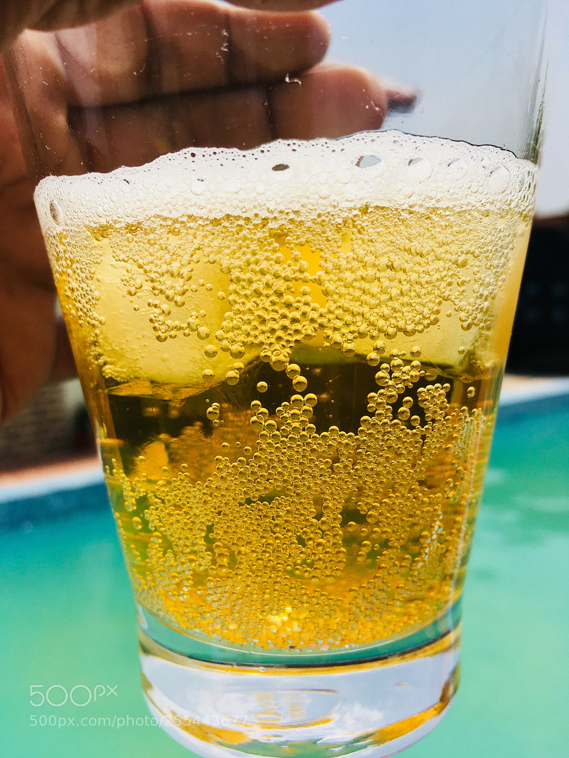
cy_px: 379
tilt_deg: -10.4
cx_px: 284
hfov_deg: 48.2
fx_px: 636
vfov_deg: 61.7
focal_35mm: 29
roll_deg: +3.2
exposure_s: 1/2481
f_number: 2.2
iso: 25
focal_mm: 4.15
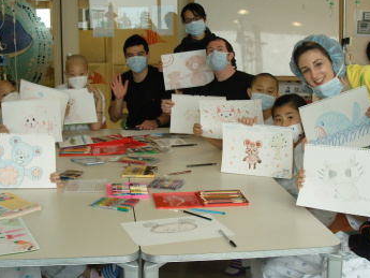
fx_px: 588
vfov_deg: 26.6
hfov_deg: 34.9
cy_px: 128
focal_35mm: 55
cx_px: 179
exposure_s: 1/80
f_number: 2.8
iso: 80
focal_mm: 7.8
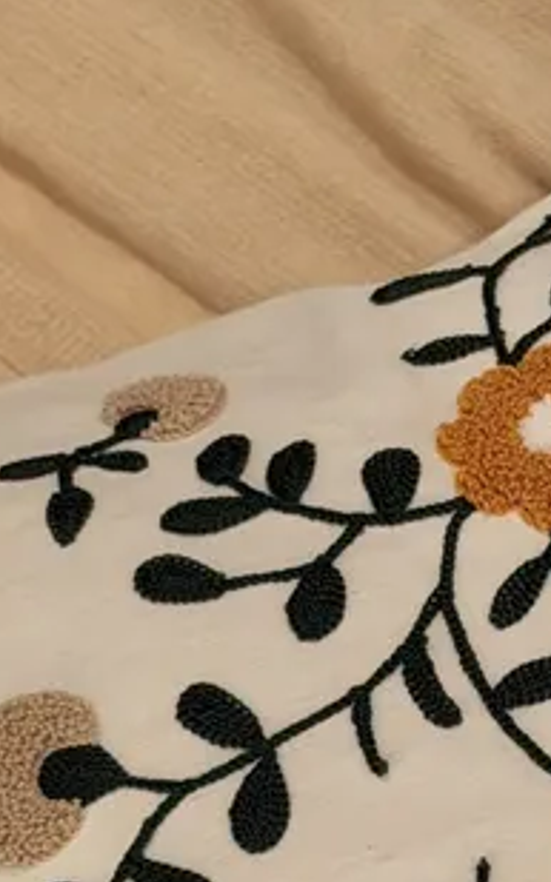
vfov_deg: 11.7
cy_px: 762
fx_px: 4279
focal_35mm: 178
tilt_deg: -63.2
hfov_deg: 7.3
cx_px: 562
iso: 100
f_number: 1.78
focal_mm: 6.76
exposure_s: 1/120
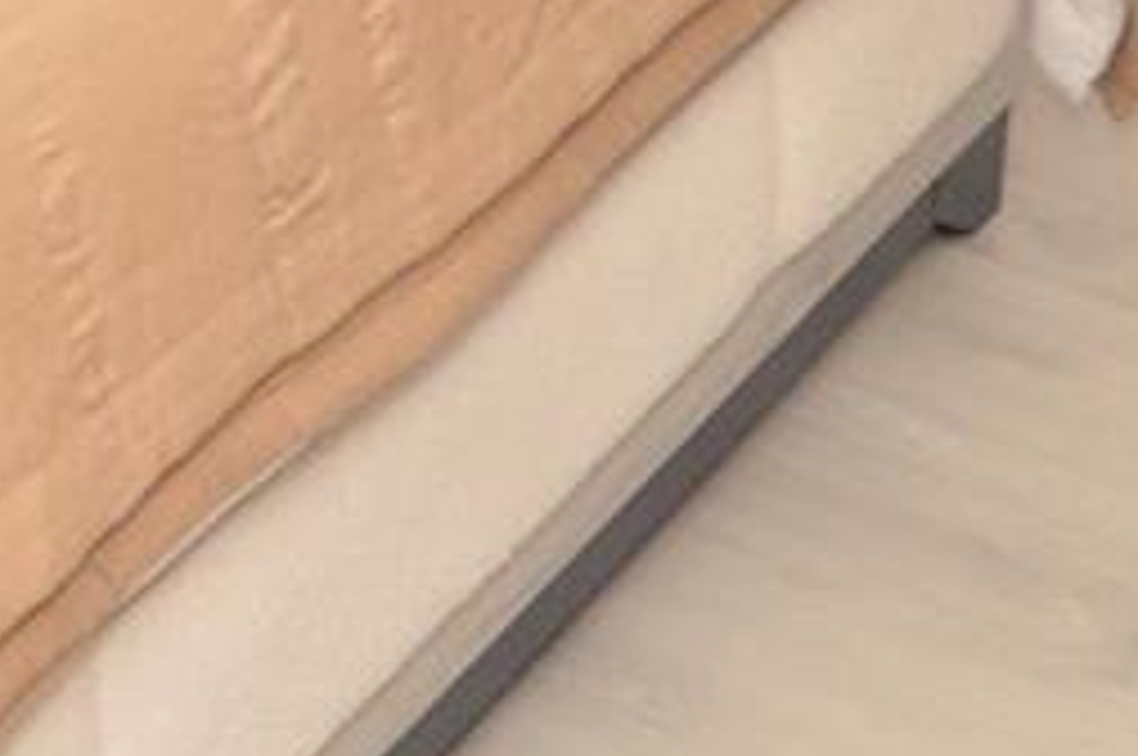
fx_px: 3599
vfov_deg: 9.9
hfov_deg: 17.6
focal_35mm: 114
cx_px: 36
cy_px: -1303
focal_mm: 12
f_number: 9
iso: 800
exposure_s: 1/80
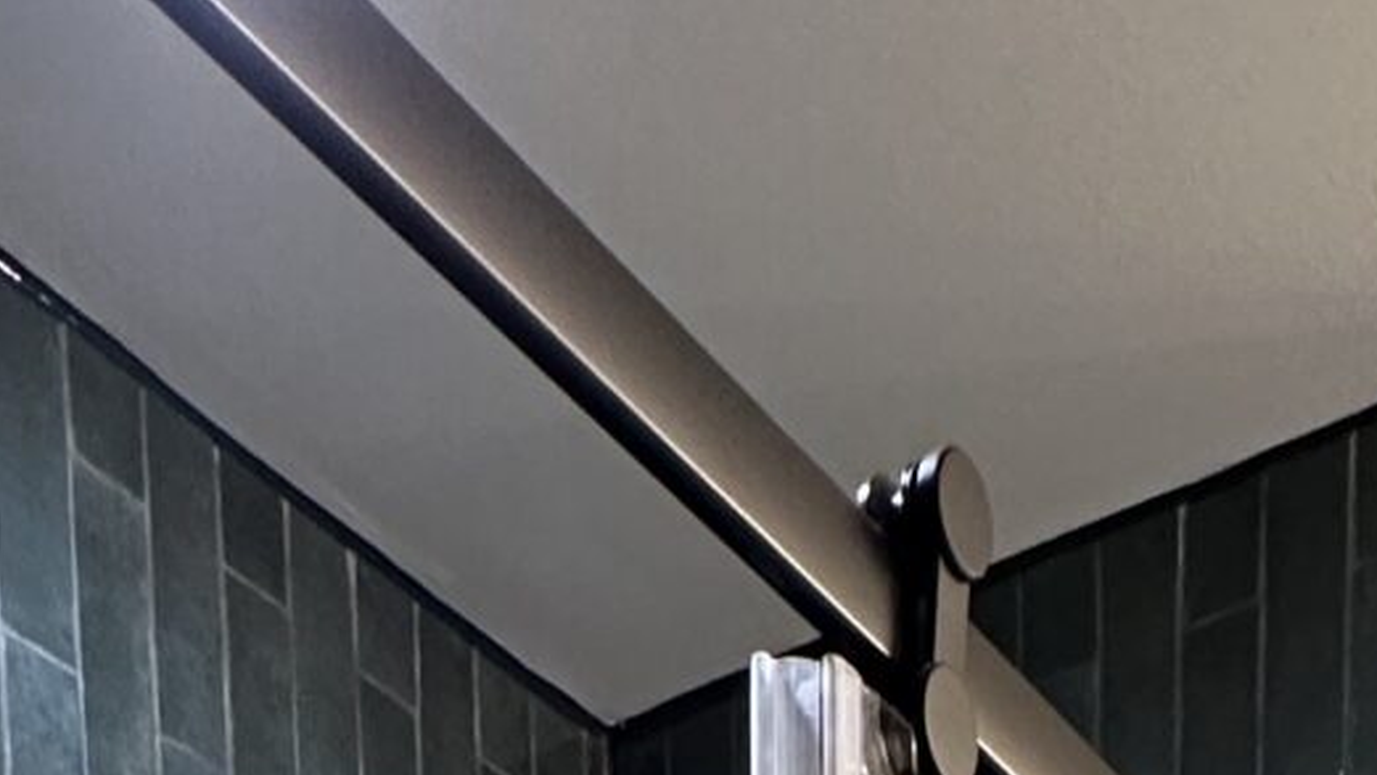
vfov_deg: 9.3
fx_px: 2738
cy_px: 2746
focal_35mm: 75
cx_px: 909
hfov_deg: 28.1
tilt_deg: -6.7
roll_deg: -0.7
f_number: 2.2
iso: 250
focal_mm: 2.22
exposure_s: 1/60
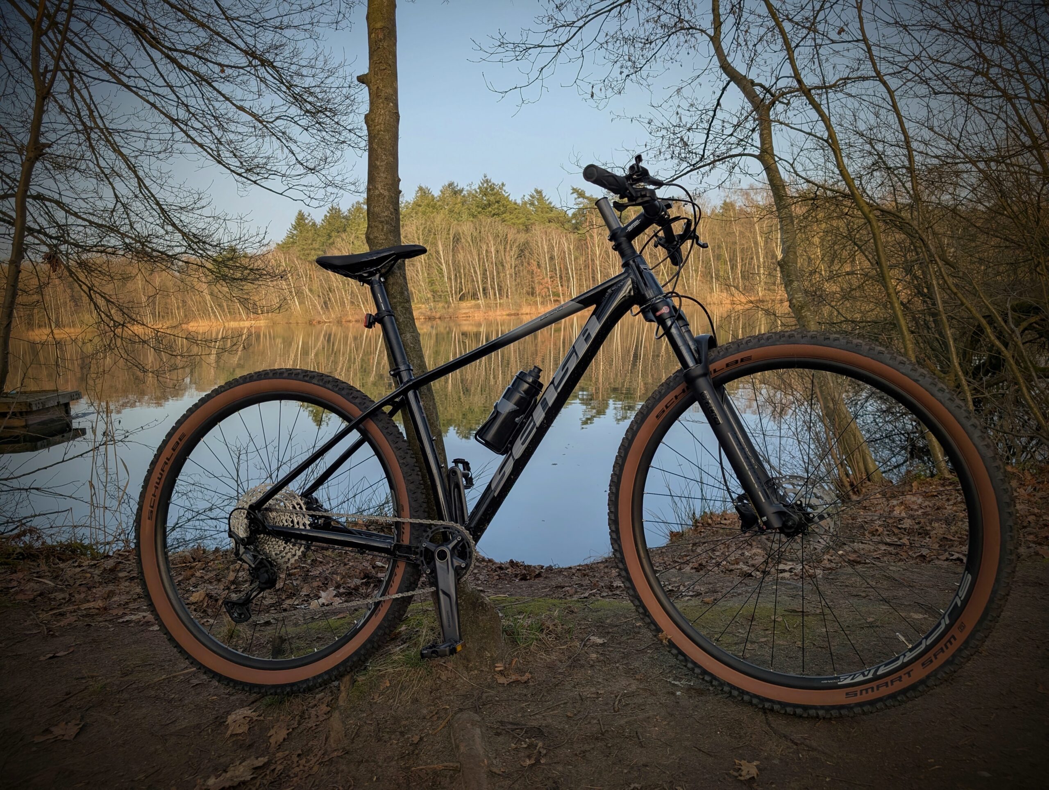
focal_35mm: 24
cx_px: 524
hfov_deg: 71.5
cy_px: 395
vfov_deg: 56.9
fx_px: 728
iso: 22
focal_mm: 6.9
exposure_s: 1/384
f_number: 1.68
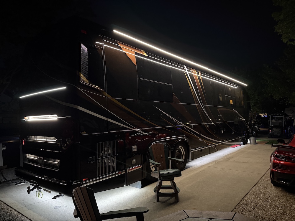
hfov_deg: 71.6
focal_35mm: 24
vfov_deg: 56.8
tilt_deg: +2.7
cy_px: 110
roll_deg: +2.2
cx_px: 148
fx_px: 205
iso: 1600
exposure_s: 1/30
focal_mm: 6.76
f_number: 1.78
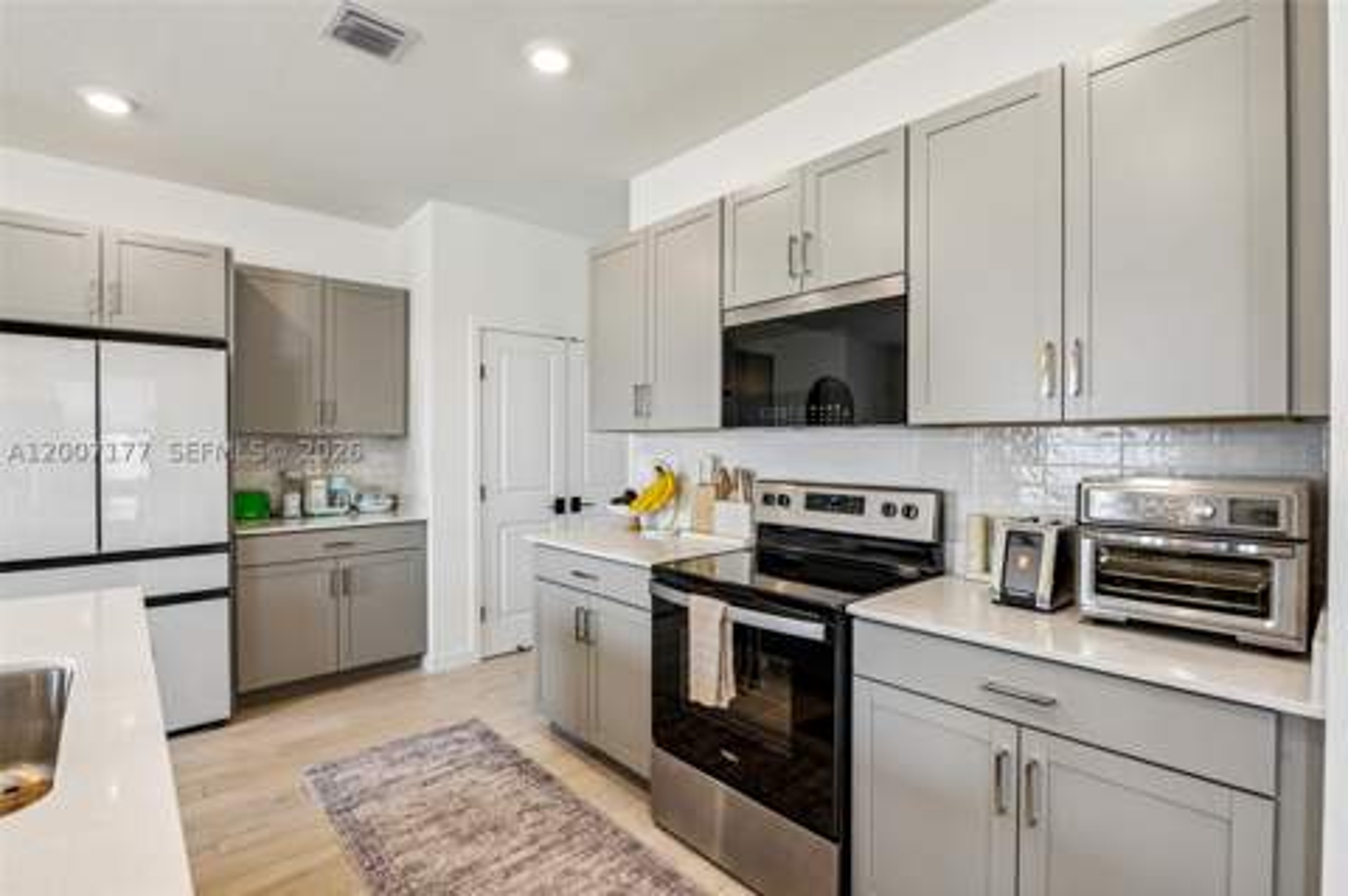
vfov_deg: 73.6
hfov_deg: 96.8
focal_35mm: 16
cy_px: 448
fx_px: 598
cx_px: 674
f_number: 9
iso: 200
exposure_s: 1/8
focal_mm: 16
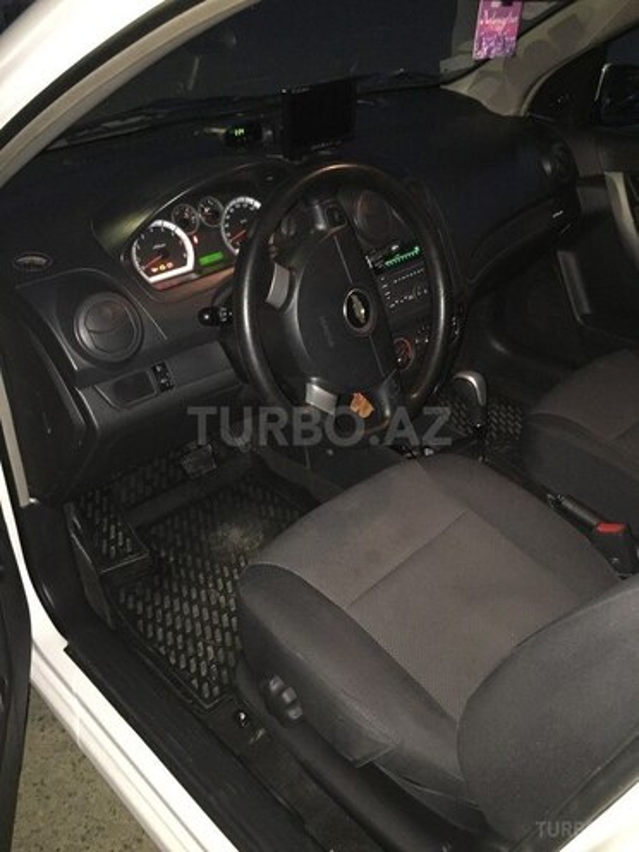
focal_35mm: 29
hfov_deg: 48.2
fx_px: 714
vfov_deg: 61.7
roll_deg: +4.4
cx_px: 320
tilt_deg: -32.1
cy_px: 426
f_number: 2.2
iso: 500
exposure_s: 1/17
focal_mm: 4.15
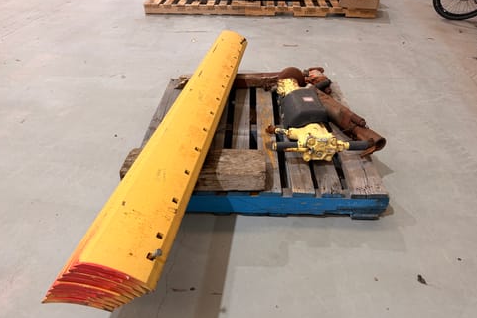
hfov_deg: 69.4
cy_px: 181
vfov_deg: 49.4
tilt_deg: -39.7
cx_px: 239
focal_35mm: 26
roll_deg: -0.3
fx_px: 344
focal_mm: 6.76
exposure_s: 1/100
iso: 200
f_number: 1.78
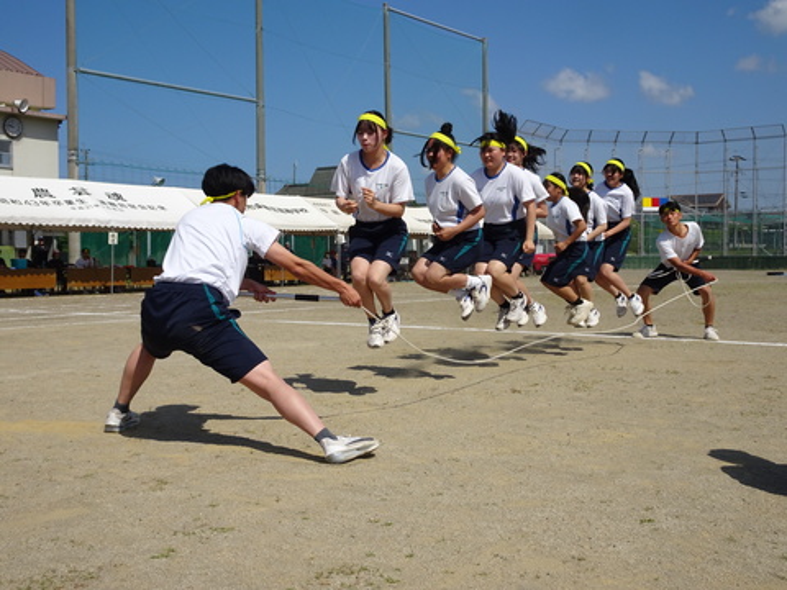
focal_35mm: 38
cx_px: 394
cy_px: 295
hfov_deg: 49.0
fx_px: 864
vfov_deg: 37.7
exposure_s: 1/1250
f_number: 4
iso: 80
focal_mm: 6.56
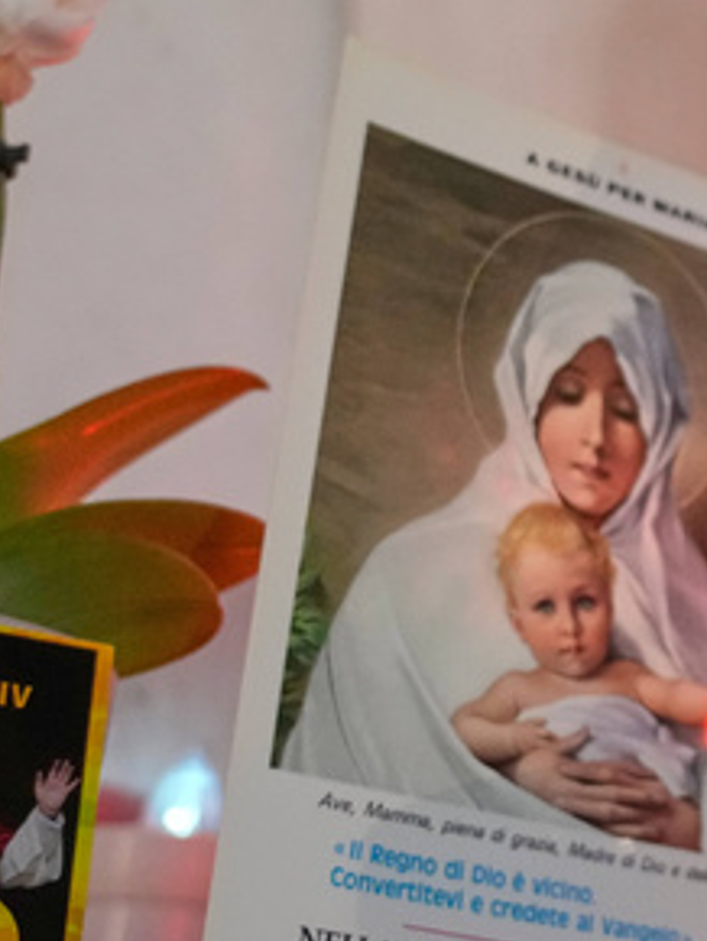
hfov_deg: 14.6
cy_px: 162
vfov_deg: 20.4
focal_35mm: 95
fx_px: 2583
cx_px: 1044
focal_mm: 28
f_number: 4
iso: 4000
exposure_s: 1/80
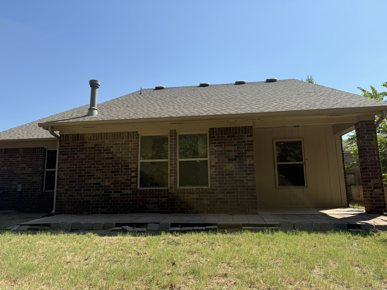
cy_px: 145
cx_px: 194
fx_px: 268
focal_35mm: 24
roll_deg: +1.3
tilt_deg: +9.9
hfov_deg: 71.6
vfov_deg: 56.8
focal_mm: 6.76
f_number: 1.78
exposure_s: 1/3584
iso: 80
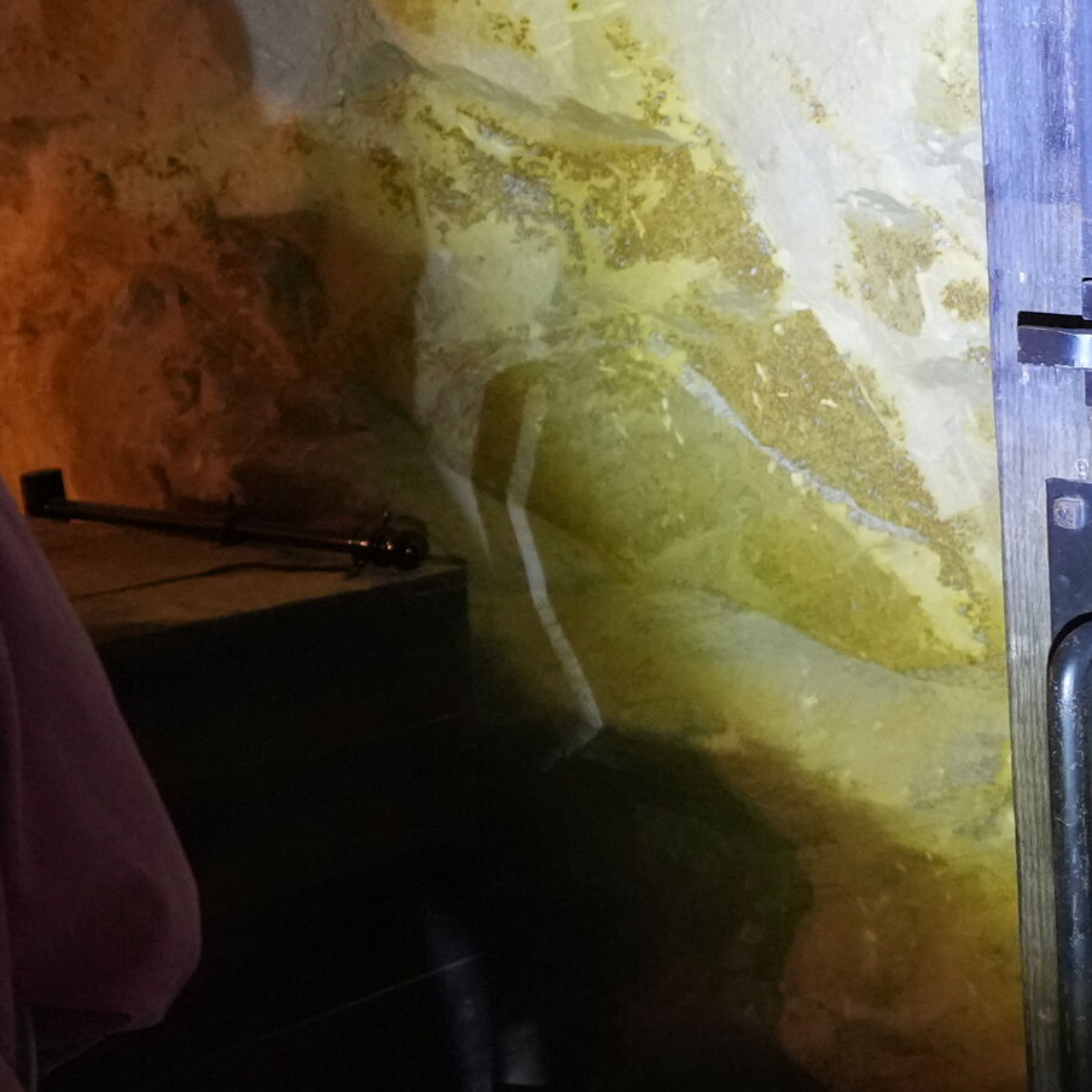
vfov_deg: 26.4
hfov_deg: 23.6
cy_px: 395
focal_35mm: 65
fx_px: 2320
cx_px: 1387
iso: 5000
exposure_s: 1/30
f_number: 2.8
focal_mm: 16
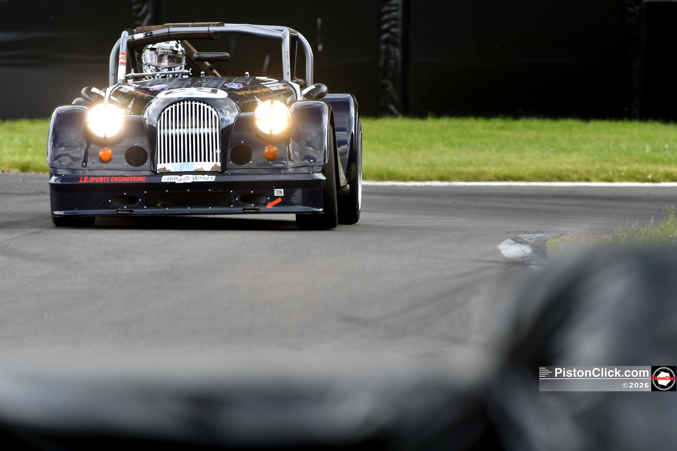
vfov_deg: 3.3
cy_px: 226
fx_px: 7897
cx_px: 338
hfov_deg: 4.9
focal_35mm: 420
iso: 400
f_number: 4
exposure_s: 1/500
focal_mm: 280
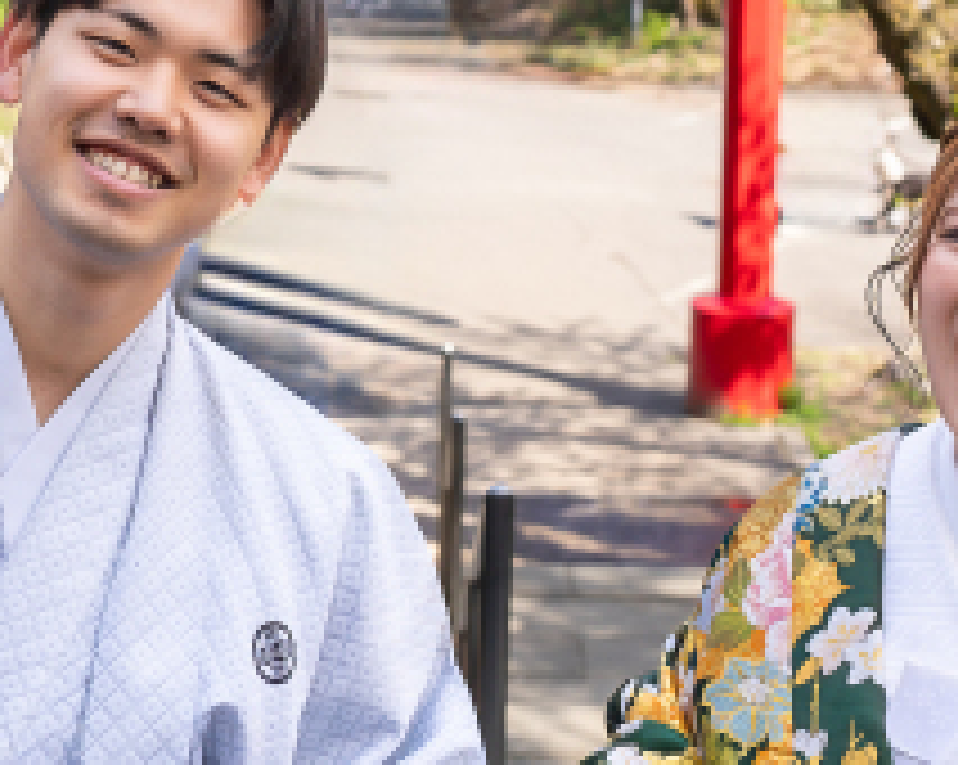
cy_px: 189
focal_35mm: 106
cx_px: 427
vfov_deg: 14.5
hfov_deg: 18.1
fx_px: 3003
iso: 250
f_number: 2.5
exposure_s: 1/1250
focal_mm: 20
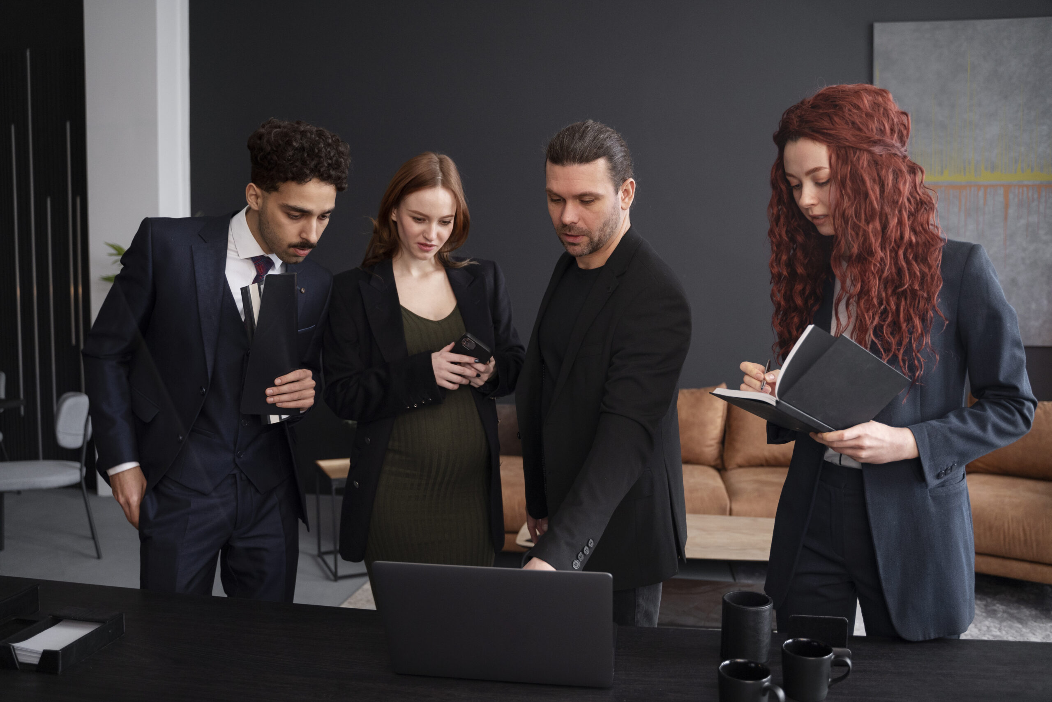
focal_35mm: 28
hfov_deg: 65.5
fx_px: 818
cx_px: 526
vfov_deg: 46.4
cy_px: 351
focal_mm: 28
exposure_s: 1/100
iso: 1250
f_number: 2.8
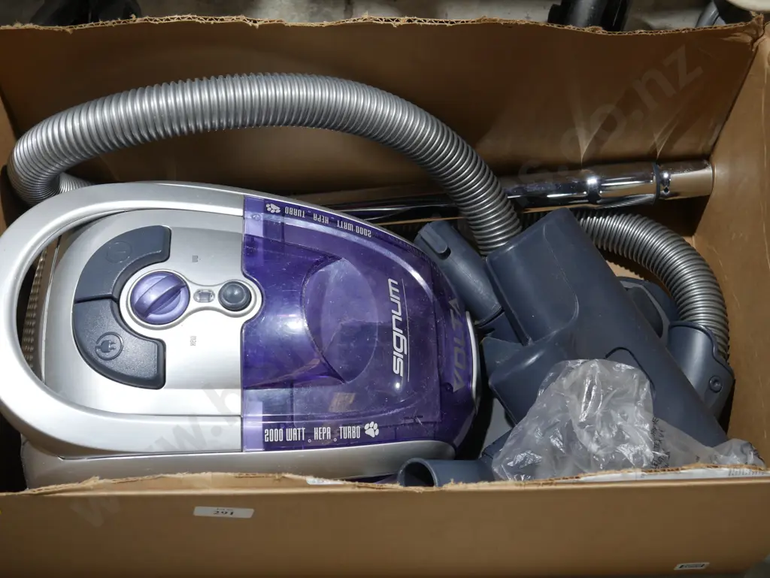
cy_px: 289
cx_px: 385
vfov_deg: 27.1
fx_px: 1202
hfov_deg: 35.5
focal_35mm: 54
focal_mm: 27
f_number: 5.3
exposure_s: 1/60
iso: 500
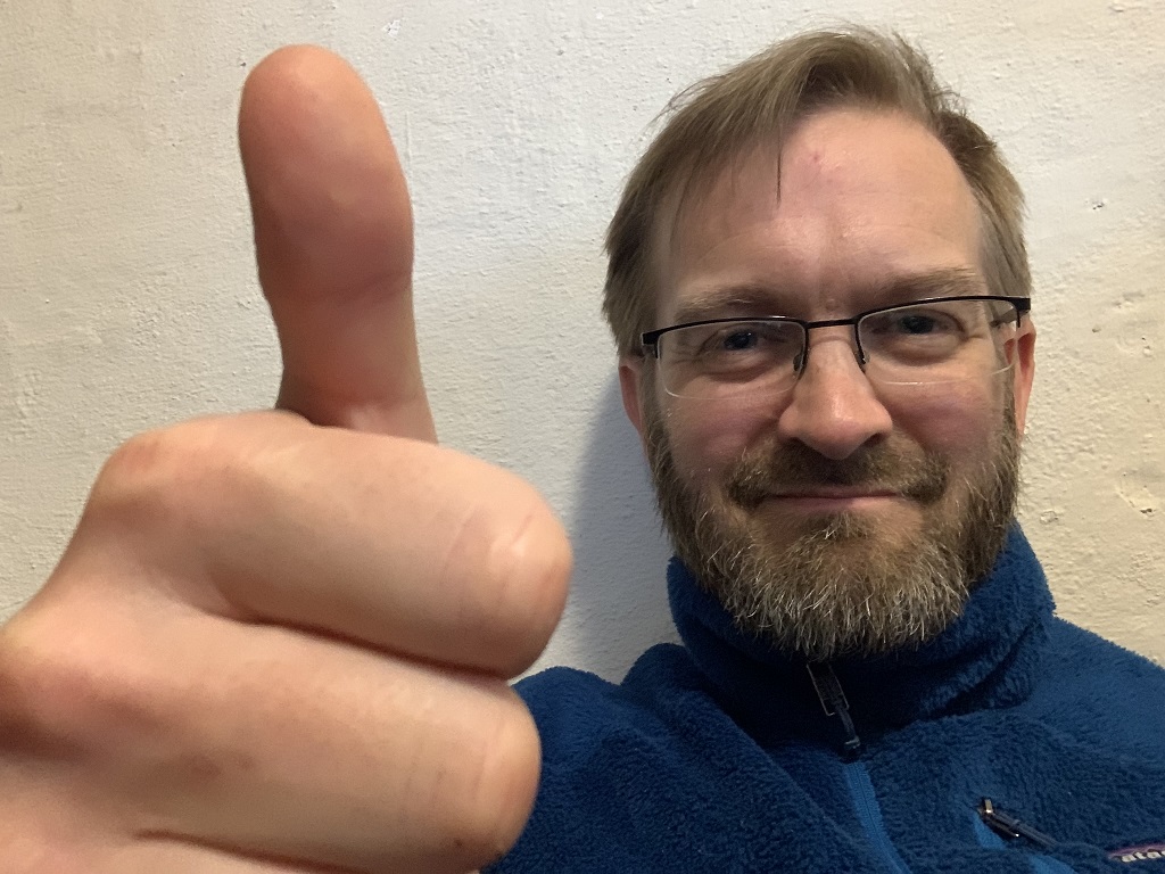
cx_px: 582
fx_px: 1077
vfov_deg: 44.2
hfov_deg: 56.8
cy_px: 437
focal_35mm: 32
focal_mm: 2.87
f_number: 2.2
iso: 500
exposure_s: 1/20
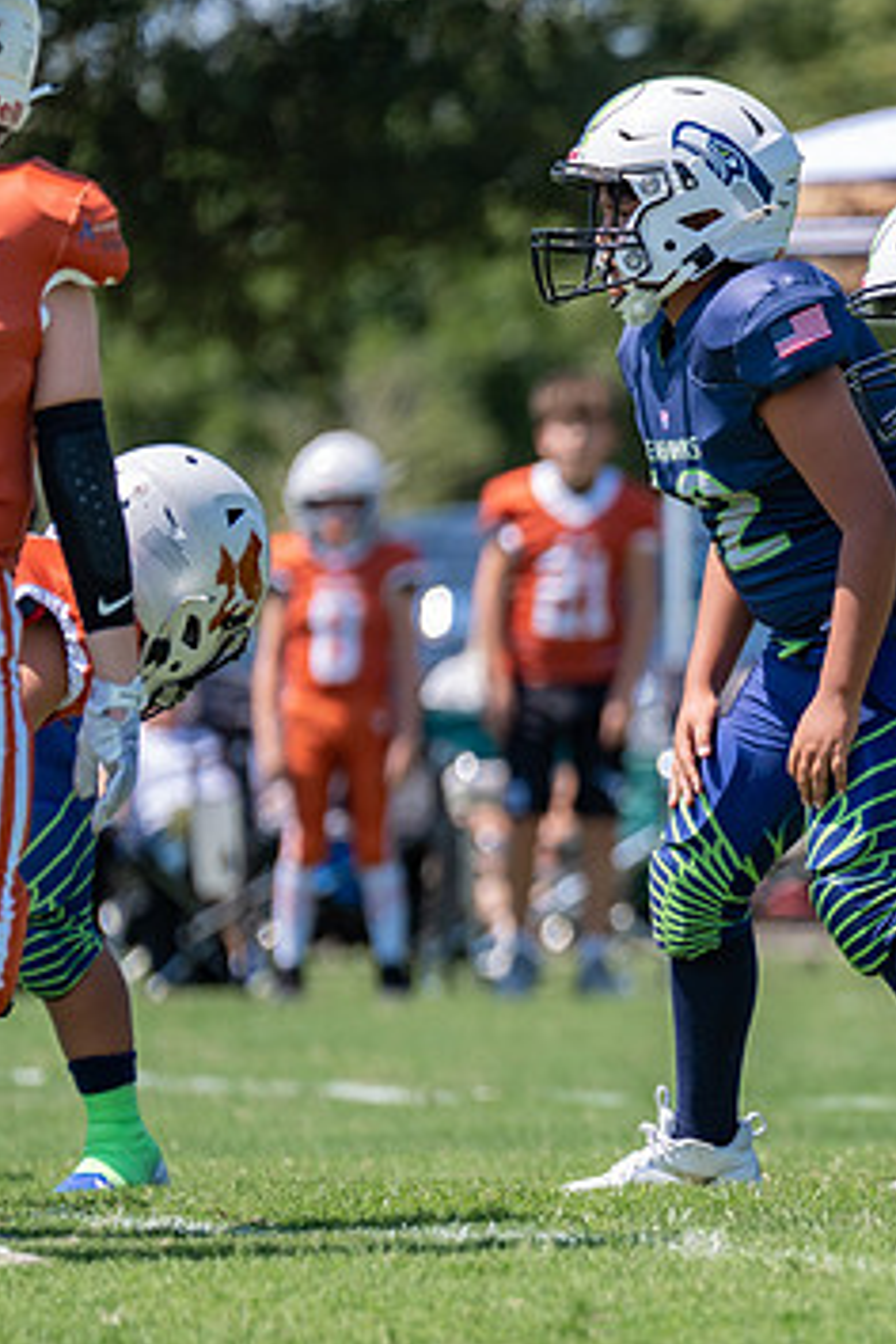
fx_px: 20420
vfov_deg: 3.8
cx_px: 1325
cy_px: 949
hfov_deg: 2.5
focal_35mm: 547
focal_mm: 200
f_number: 2.8
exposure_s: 1/1600
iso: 100
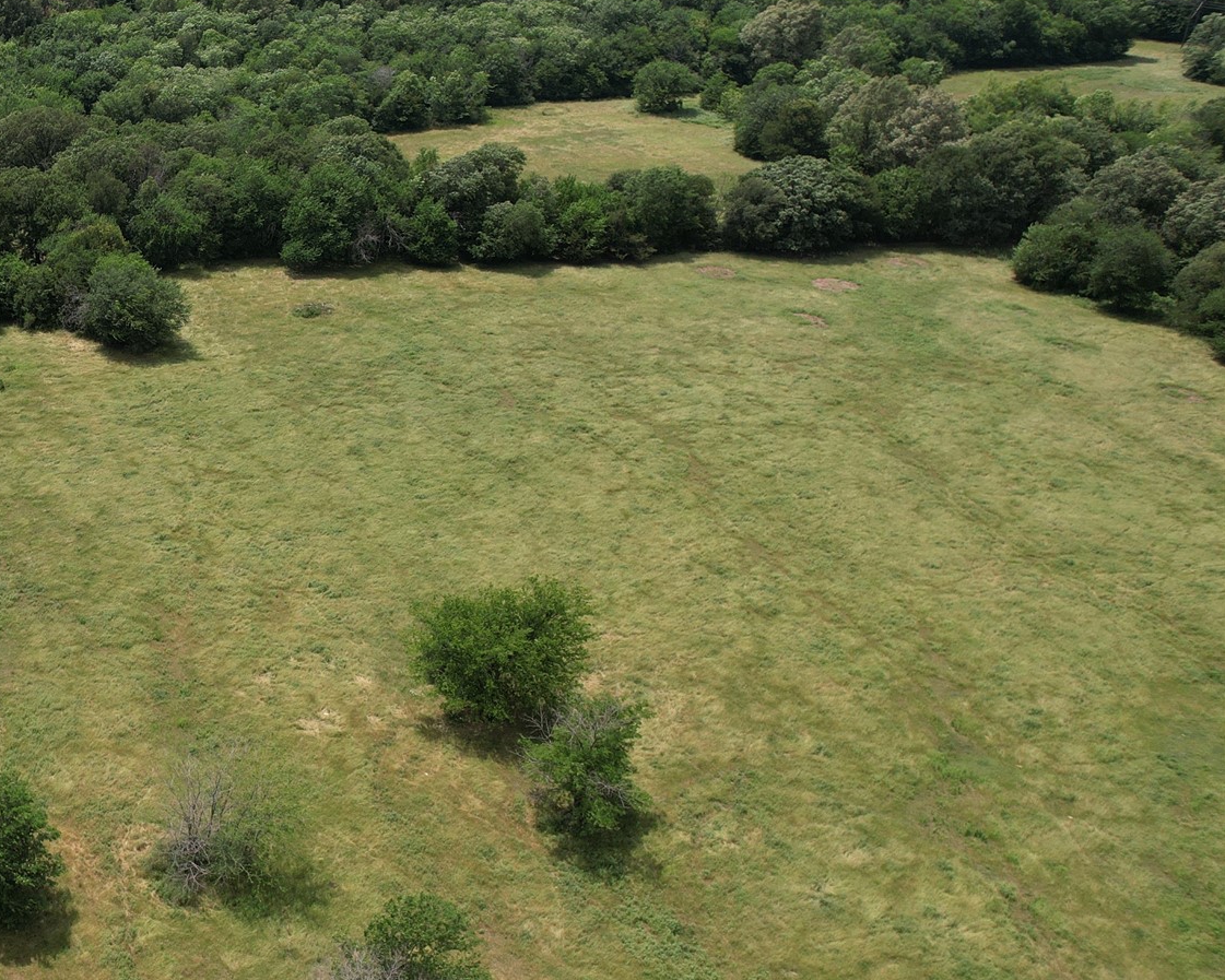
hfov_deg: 40.8
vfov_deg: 37.3
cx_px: 39
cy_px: 442
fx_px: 1450
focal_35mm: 40
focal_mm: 8.38
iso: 110
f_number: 2.8
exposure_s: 1/1600
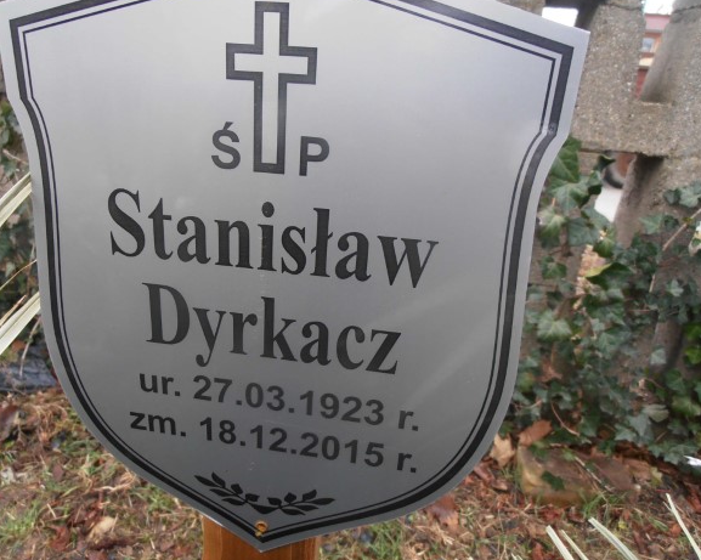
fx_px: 539
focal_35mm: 26
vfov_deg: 54.9
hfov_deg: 65.9
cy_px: 276
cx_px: 318
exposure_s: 1/80
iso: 80
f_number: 3
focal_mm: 4.2
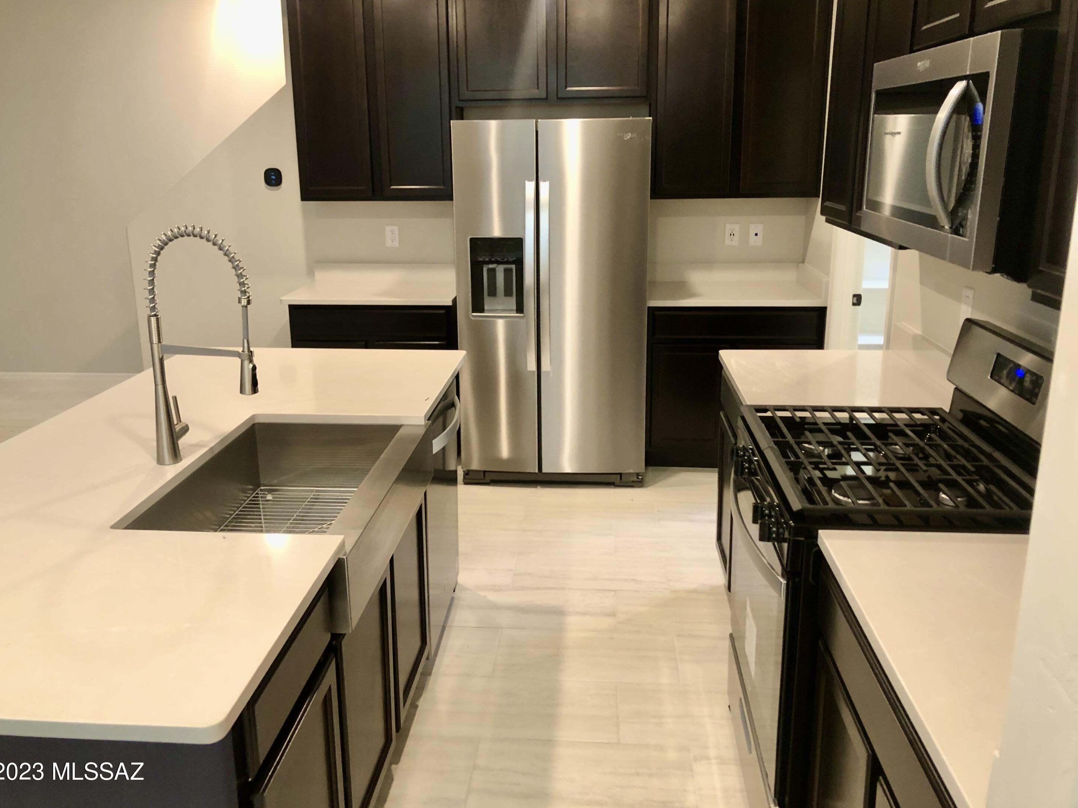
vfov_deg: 48.2
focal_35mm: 29
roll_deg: +1.0
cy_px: 391
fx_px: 903
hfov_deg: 61.7
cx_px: 531
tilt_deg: -16.6
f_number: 1.8
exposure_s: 1/15
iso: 64
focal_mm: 3.99
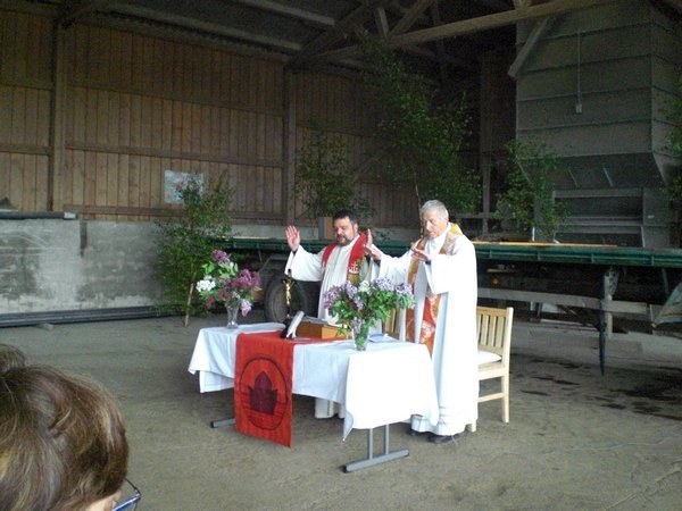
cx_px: 341
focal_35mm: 38
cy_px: 256
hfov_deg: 49.0
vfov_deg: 37.7
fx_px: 749
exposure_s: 1/100
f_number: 3.1
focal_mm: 6.3
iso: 800
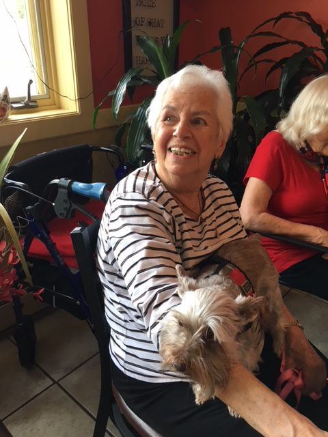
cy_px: 218
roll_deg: -1.9
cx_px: 164
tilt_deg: -23.8
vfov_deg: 61.7
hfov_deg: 48.2
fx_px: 366
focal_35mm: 29
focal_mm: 4.15
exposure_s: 1/30
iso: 32
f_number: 2.2
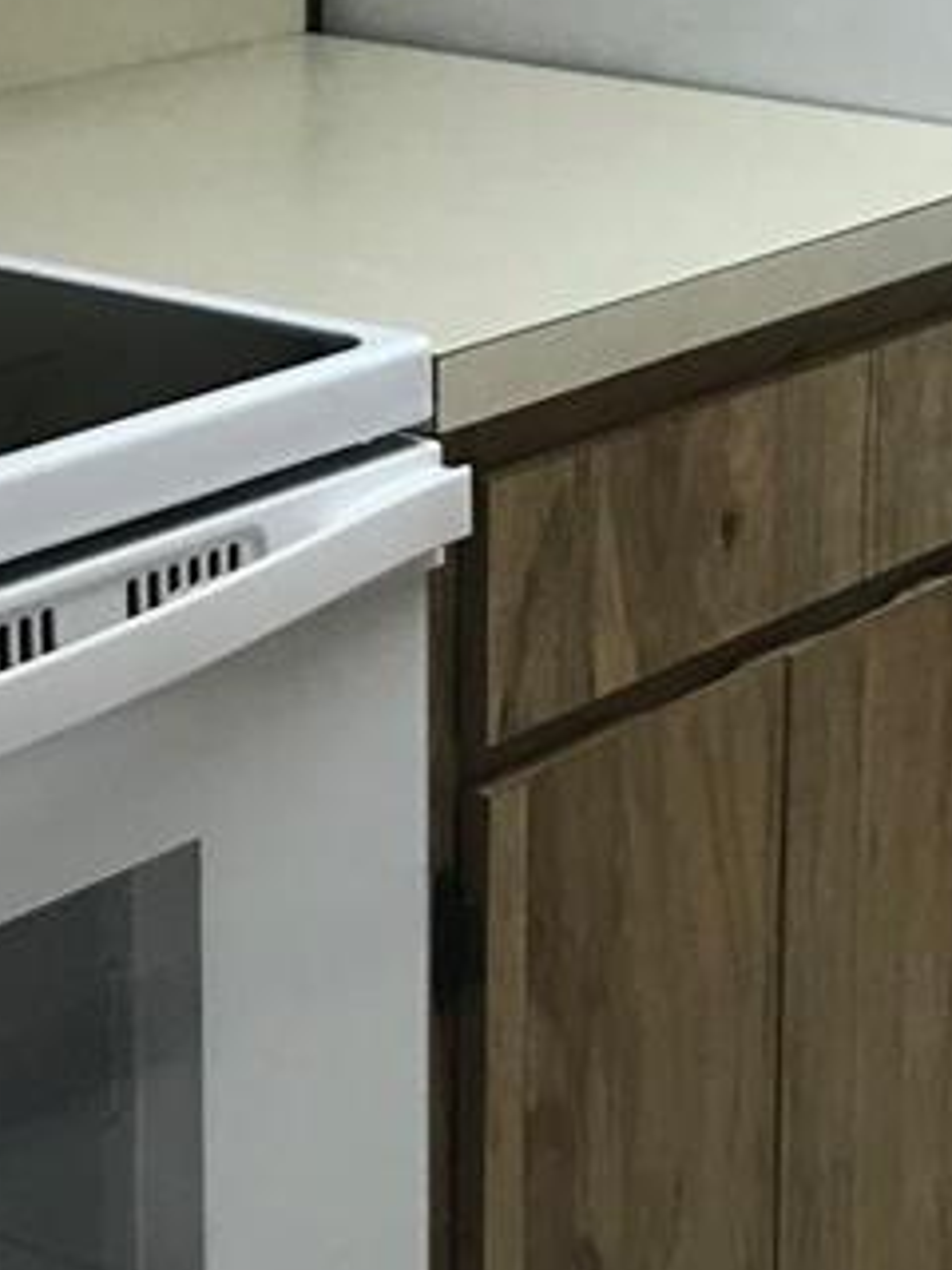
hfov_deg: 14.0
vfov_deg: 18.2
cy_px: -32
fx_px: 3850
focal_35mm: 105
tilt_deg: -9.3
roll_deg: -0.9
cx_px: 833
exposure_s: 1/30
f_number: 1.8
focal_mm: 3.99
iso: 32
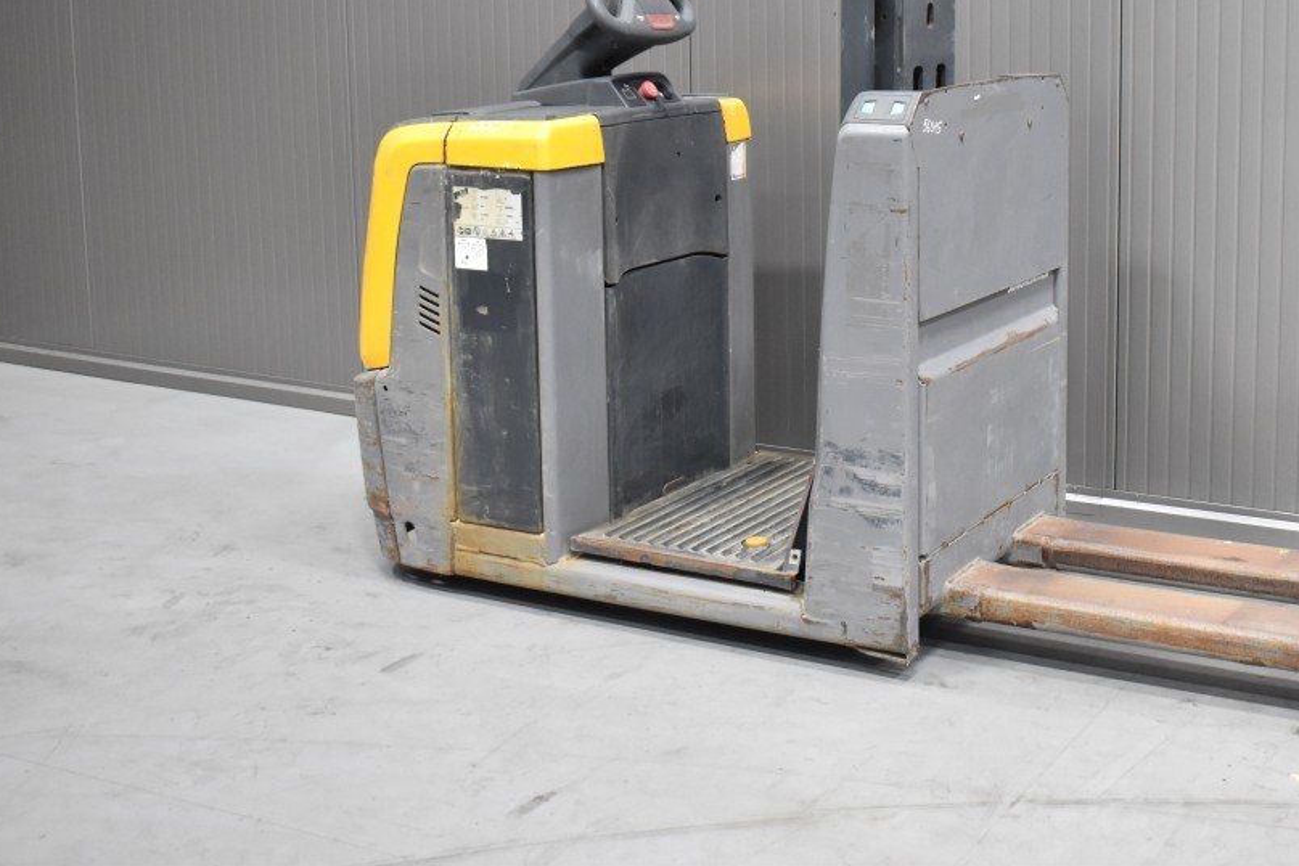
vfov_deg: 27.2
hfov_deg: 39.7
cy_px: 225
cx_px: 902
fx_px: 1768
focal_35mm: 49
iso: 1600
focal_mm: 22
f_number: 4
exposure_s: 1/50
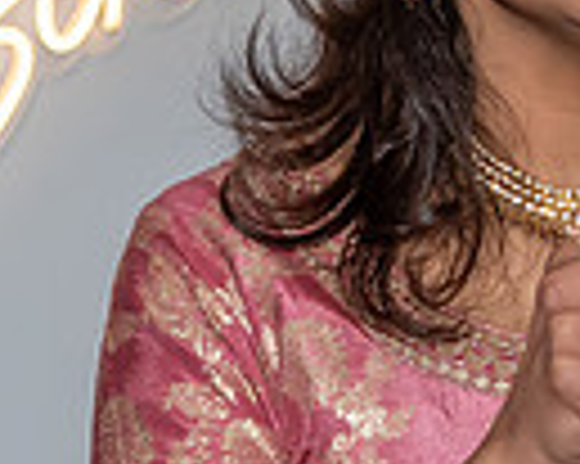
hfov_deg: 4.3
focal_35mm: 444
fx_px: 7616
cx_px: 1140
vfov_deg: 3.5
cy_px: 194
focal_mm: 55
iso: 500
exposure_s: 1/250
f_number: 7.1
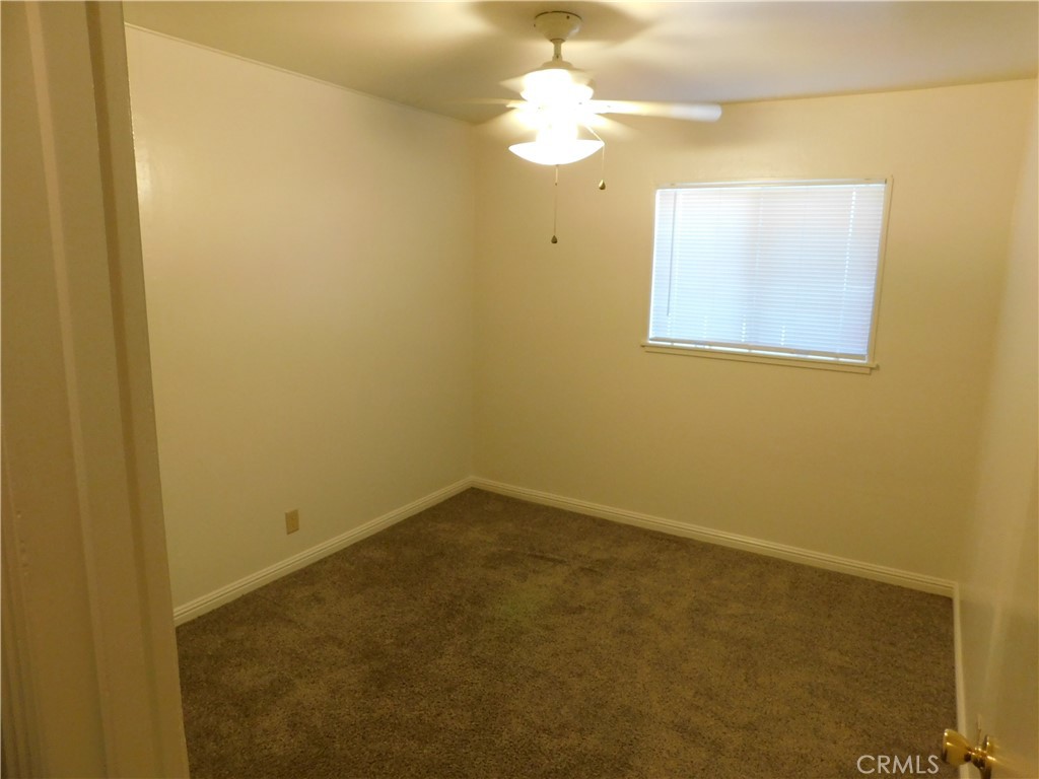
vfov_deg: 58.9
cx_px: 520
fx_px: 690
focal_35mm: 23
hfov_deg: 73.9
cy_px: 390
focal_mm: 4
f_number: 3
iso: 280
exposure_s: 1/30
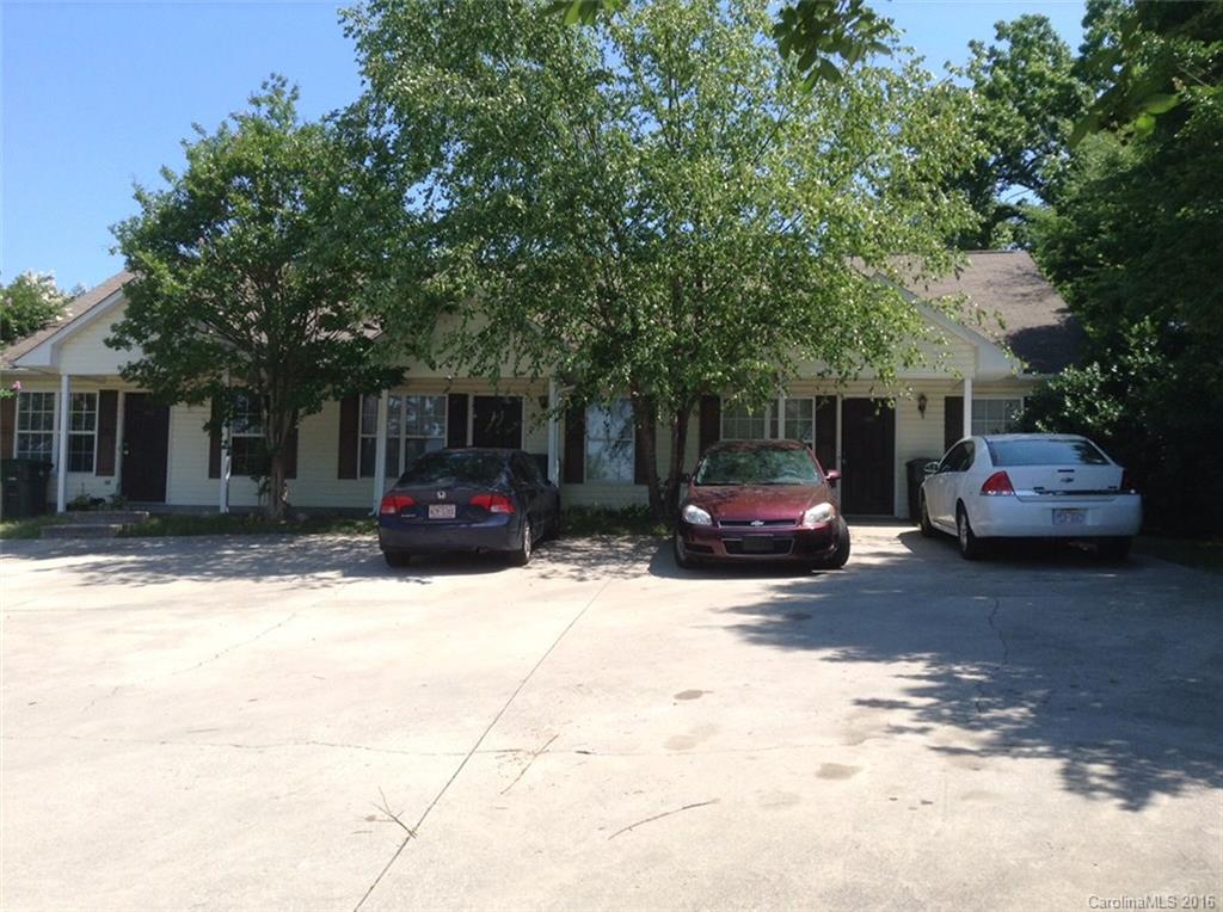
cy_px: 456
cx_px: 612
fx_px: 1164
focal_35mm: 33
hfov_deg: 55.4
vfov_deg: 42.8
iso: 25
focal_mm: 3.3
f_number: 2.4
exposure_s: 1/623
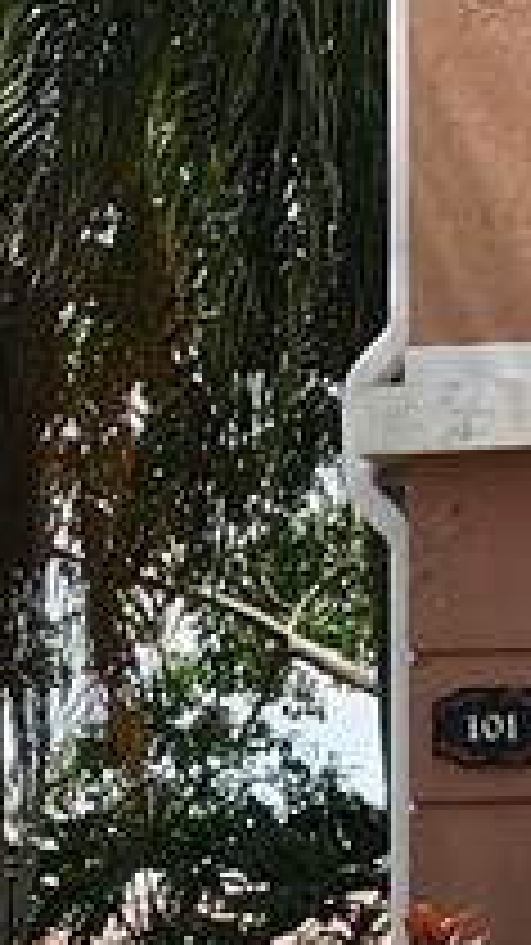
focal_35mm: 199
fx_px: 4985
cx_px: -9
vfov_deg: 10.6
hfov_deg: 6.1
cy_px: 1134
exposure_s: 1/400
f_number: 2.8
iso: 100
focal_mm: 4.5
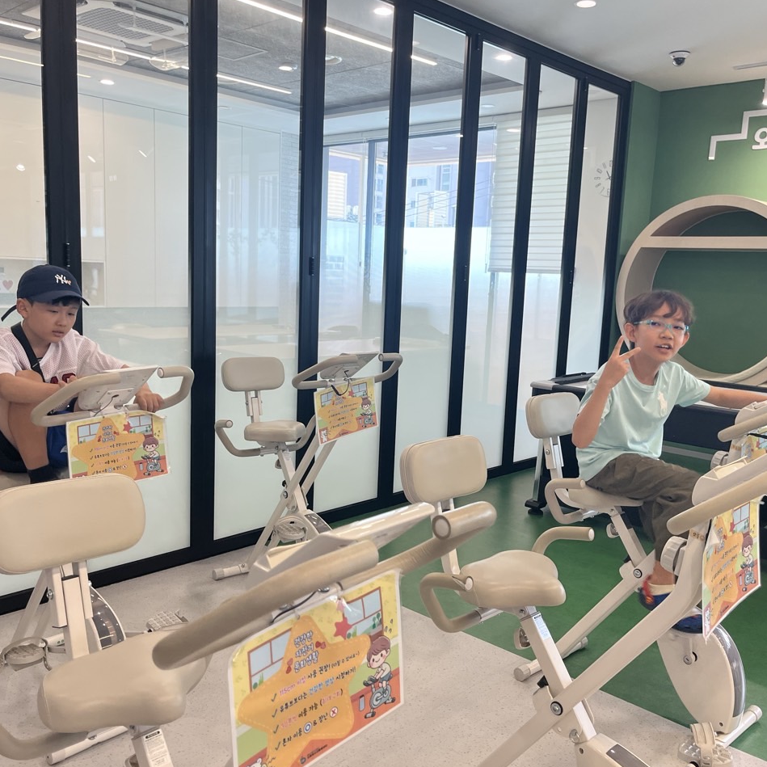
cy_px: 383
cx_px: 388
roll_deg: -2.8
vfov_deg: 52.5
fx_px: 777
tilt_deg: -10.0
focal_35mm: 31
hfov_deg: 52.5
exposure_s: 1/120
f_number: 1.6
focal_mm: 5.1
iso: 80
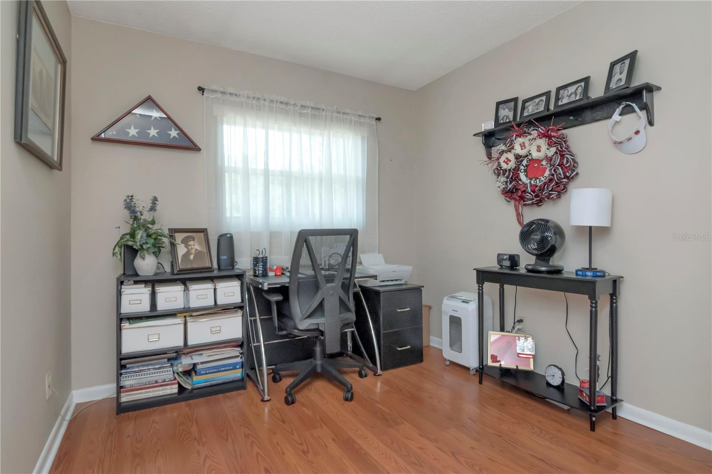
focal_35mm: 18
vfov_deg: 67.4
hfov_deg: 90.0
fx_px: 356
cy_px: 237
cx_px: 356
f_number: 7.1
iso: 1250
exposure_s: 1/200
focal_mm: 12
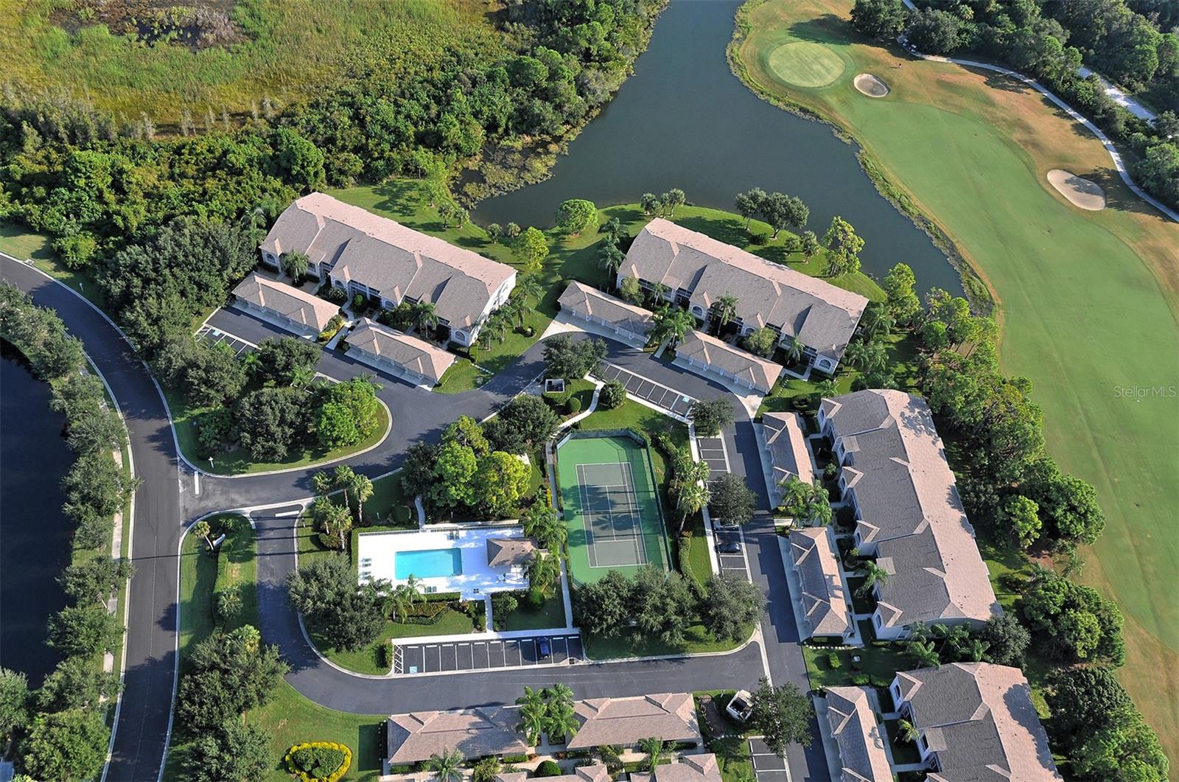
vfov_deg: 39.8
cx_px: 590
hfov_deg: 57.3
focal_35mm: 33
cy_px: 391
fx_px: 1079
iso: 250
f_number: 8
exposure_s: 1/250
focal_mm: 22
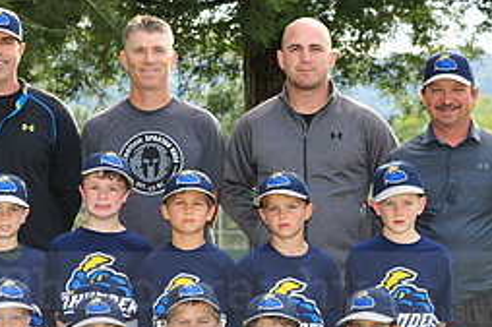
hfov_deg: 11.2
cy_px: 277
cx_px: 130
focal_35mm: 183
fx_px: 2499
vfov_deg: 7.5
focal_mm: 80
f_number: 7.1
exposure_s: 1/320
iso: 320
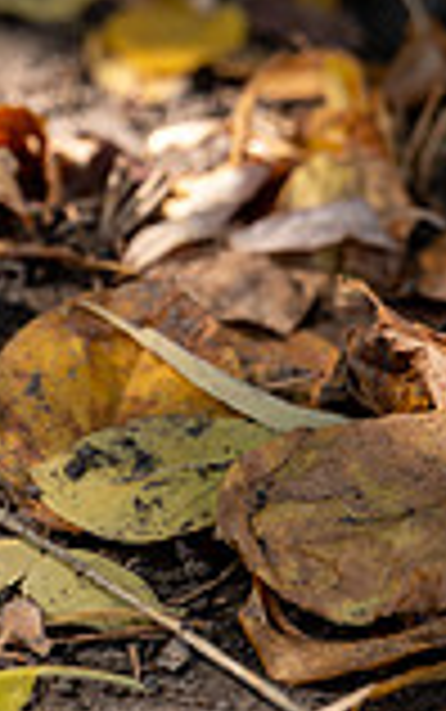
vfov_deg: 3.6
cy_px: 243
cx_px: -135
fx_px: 11298
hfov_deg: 2.3
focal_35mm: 582
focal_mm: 200
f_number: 4
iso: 160
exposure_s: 1/160
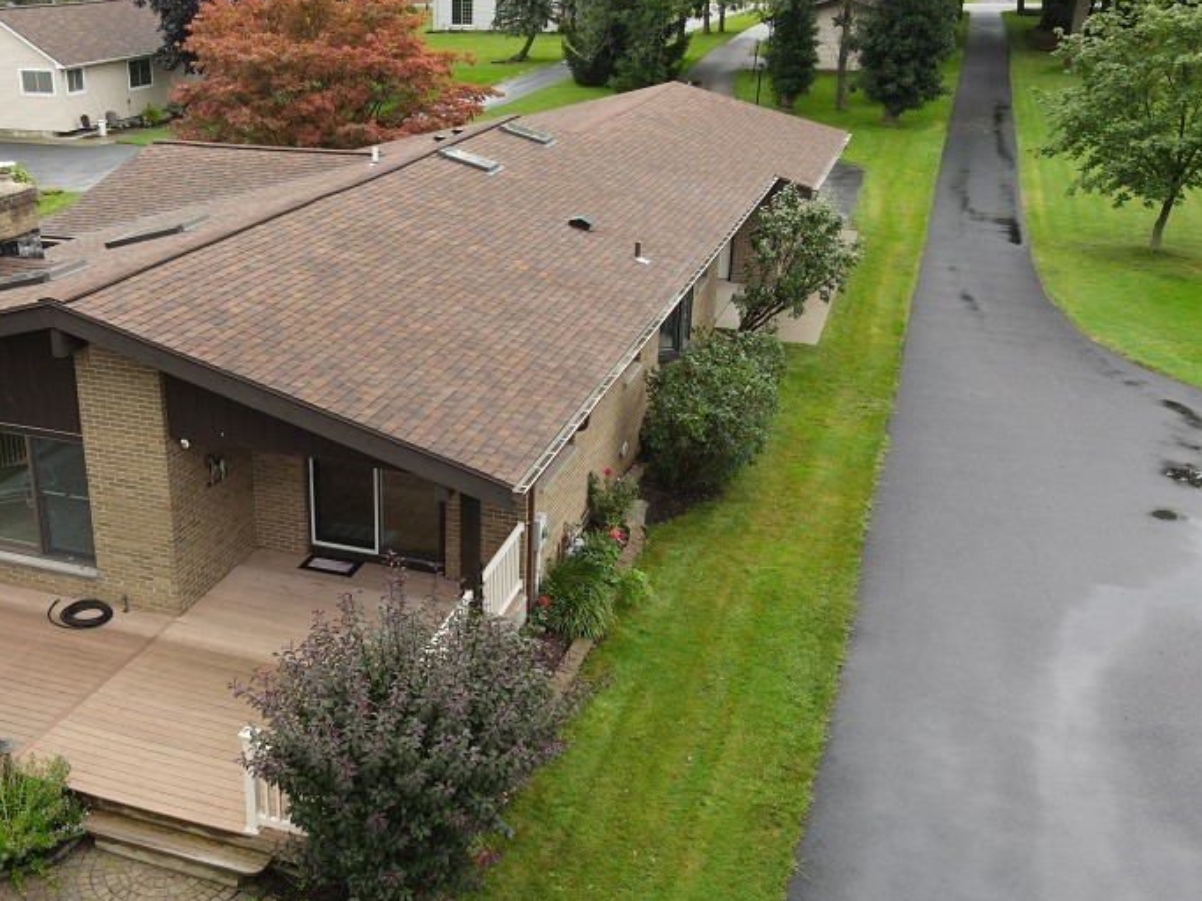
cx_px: 407
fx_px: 1250
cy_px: 454
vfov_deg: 39.6
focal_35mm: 36
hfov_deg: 50.5
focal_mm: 4.5
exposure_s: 1/200
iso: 100
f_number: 2.8
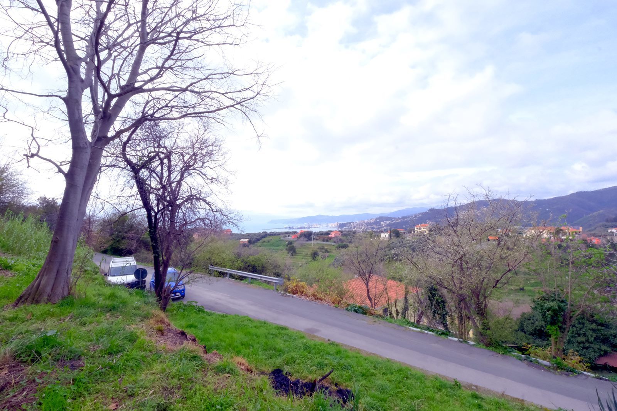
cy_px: 206
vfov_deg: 77.3
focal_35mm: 15
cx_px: 308
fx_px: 257
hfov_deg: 100.4
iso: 5000
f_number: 22
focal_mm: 10
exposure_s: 1/250
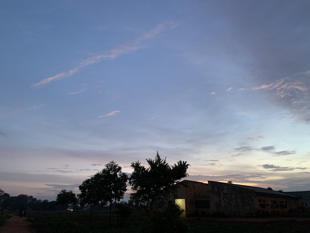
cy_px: 116
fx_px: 233
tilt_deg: +18.9
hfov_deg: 67.3
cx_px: 155
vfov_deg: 53.1
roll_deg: +1.0
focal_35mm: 26
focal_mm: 4.25
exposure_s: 1/40
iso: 400
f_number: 1.8
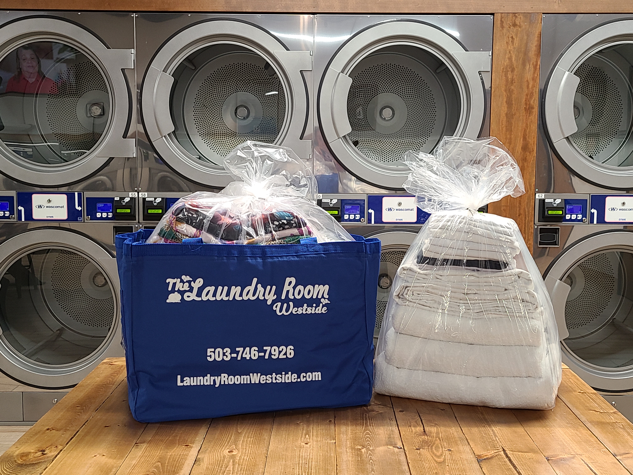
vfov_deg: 53.1
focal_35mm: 26
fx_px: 475
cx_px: 316
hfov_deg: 67.3
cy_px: 238
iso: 125
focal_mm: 5.4
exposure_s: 1/60
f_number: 1.8
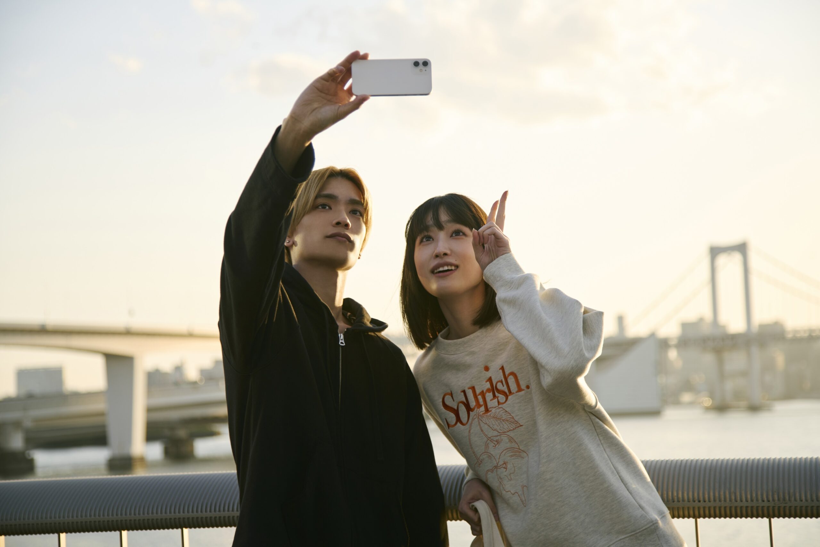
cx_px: 410
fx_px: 1708
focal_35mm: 75
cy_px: 274
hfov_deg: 27.0
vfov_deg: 18.2
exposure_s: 1/250
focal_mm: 75
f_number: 4
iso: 100
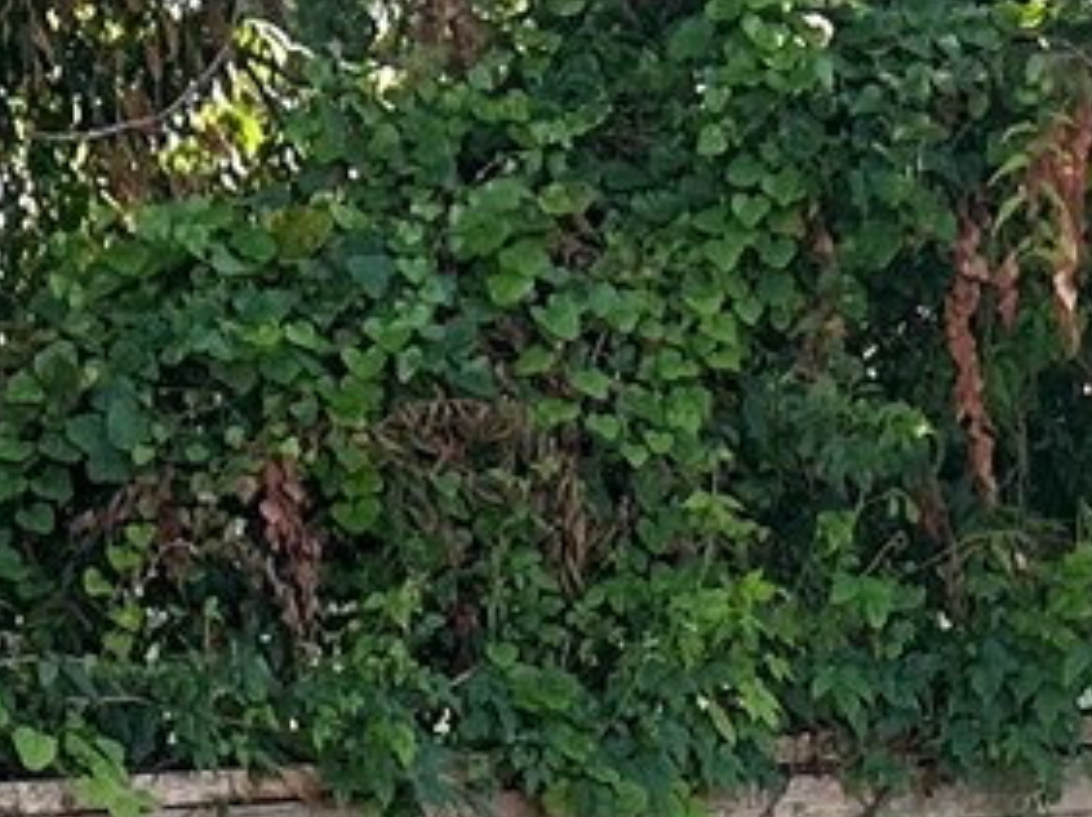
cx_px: 856
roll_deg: +1.2
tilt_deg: -19.1
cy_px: 2443
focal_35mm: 189
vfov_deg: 7.0
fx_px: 5957
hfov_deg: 10.4
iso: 50
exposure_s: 1/965
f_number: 1.5
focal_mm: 5.7
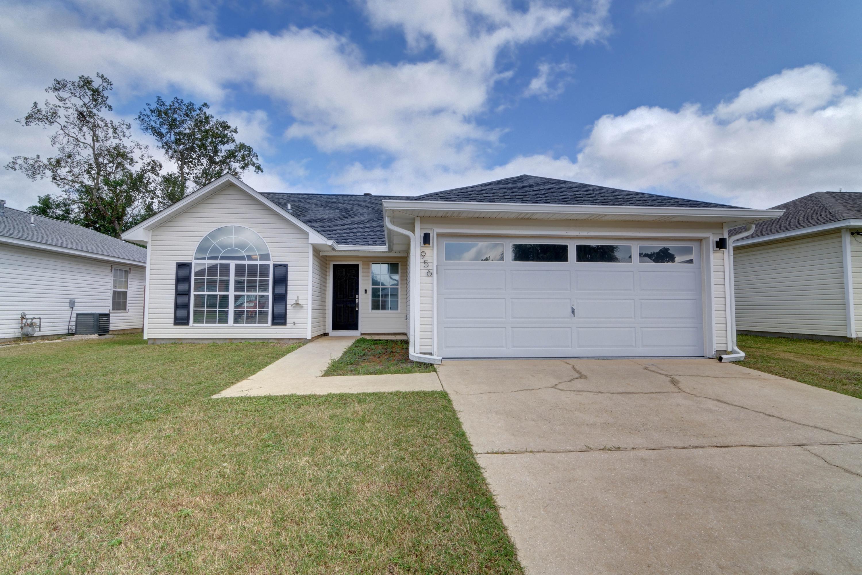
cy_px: 288
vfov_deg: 73.7
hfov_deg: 96.7
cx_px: 431
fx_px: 383
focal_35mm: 16
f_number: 22
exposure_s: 1/125
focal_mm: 11
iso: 100
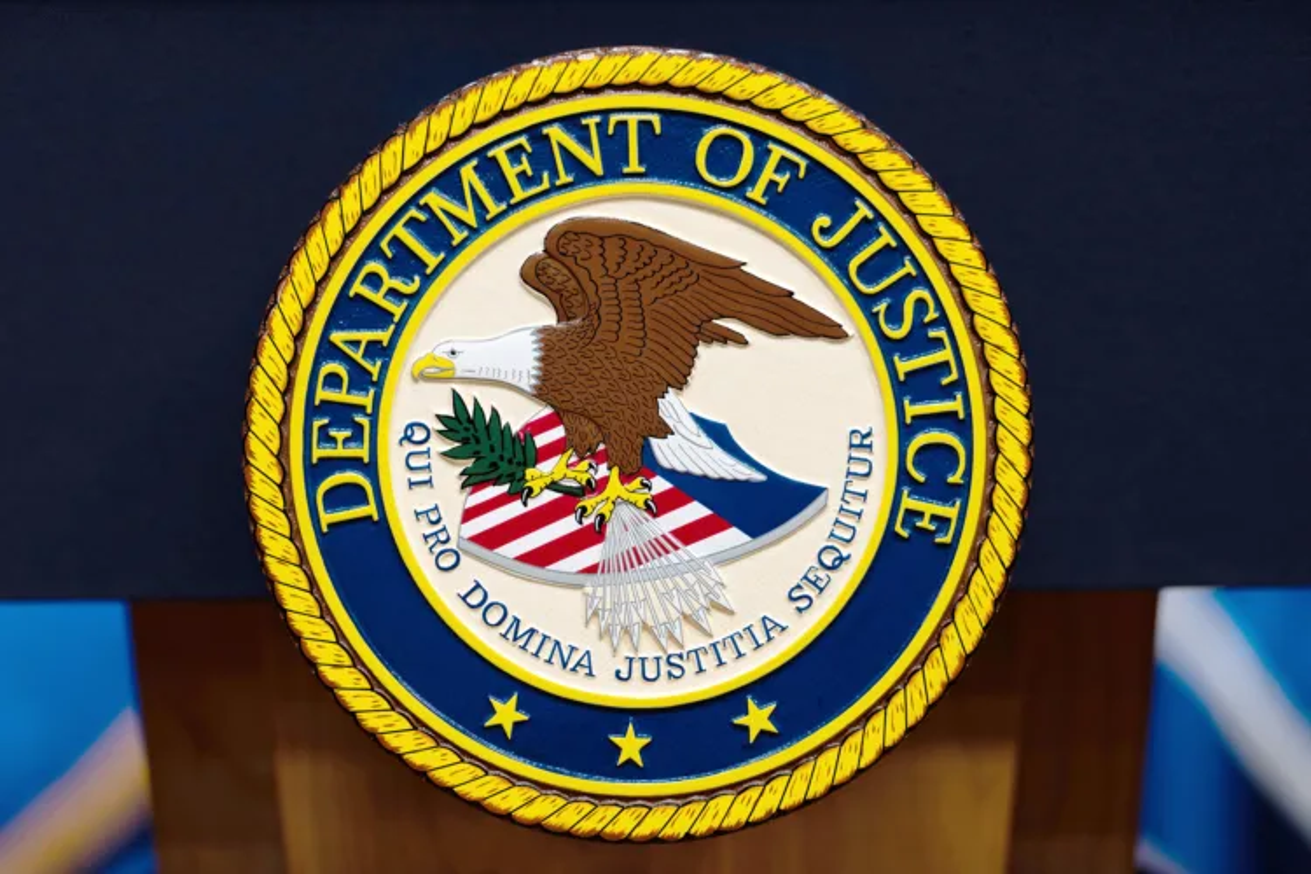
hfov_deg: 21.2
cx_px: 656
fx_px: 3496
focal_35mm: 96
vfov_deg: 14.3
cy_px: 437
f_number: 2
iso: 640
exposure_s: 1/500
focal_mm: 96
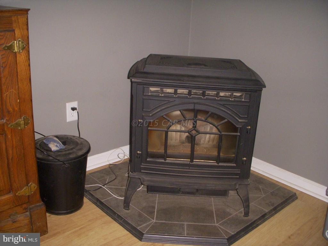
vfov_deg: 37.7
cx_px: 164
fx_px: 360
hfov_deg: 49.0
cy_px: 123
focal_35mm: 38
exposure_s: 1/100
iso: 320
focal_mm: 6.3
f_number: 3.3
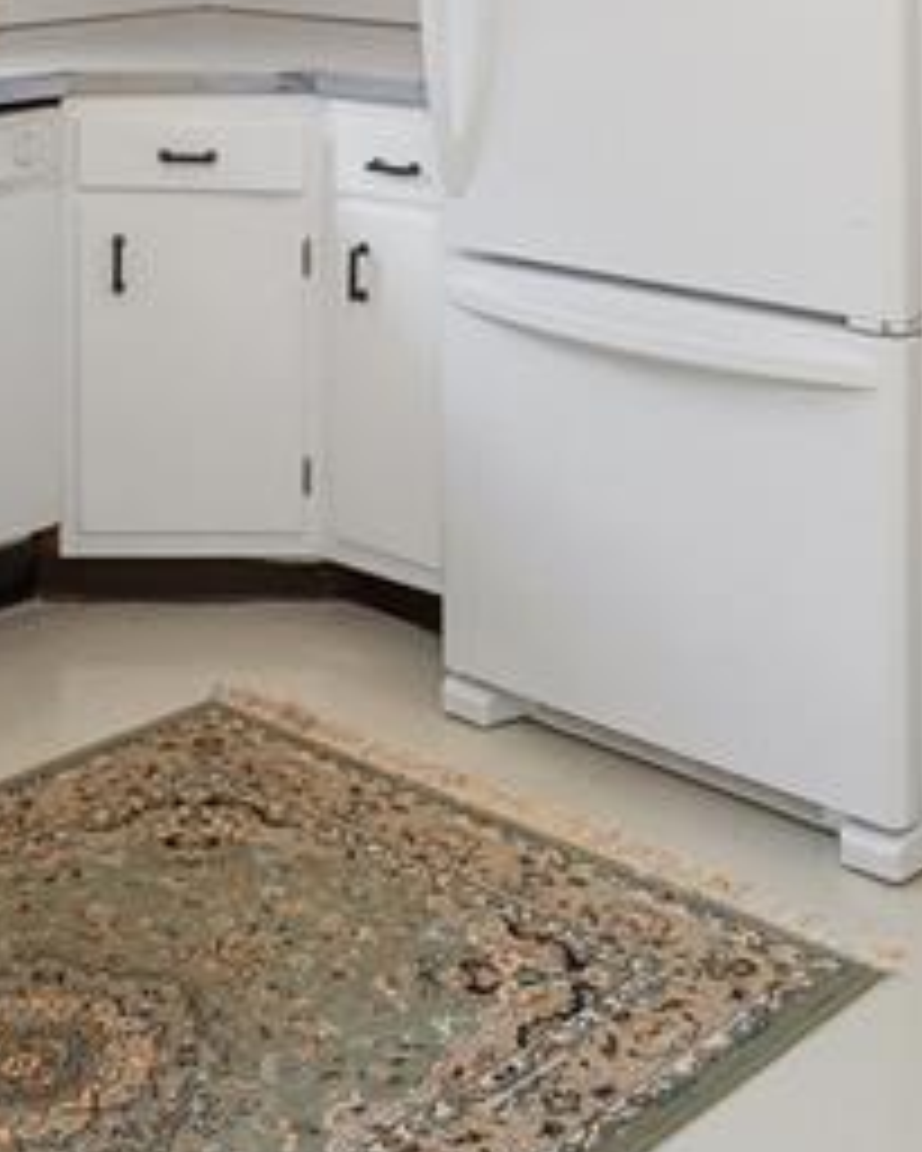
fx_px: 2045
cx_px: 229
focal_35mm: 60
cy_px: -142
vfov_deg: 28.3
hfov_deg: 25.1
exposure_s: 1/6
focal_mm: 8
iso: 400
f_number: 7.1
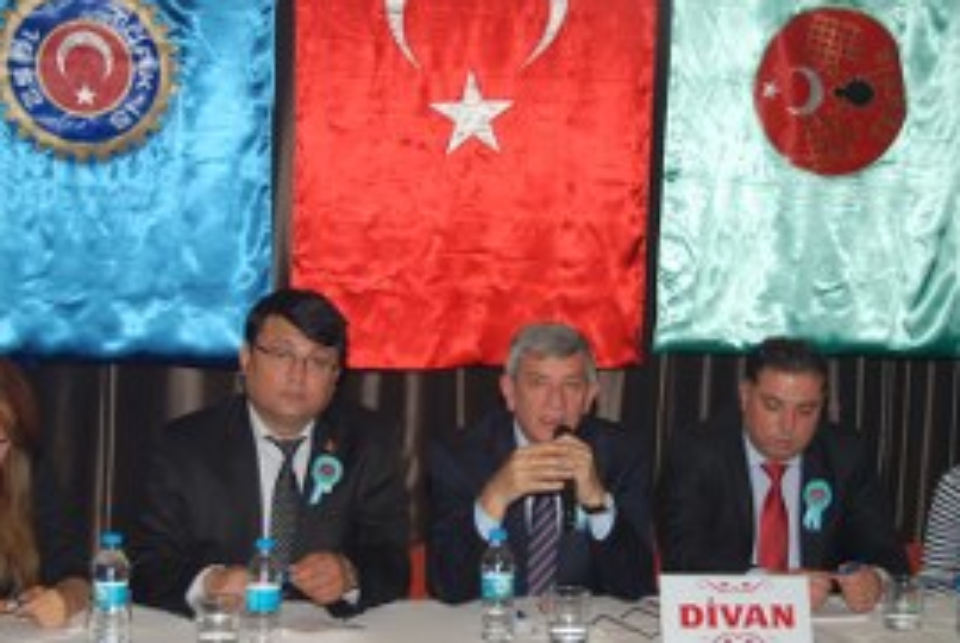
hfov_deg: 27.0
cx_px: 517
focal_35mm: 75
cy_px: 372
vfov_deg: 18.2
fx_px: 2002
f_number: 4.2
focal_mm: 32
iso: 200
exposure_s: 1/60
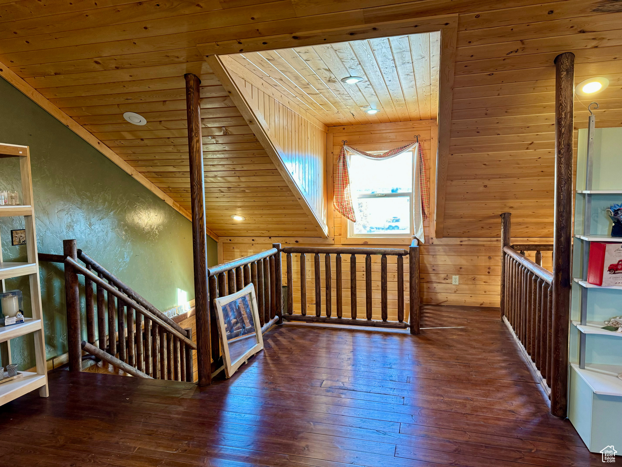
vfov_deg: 56.8
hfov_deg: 71.6
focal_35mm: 24
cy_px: 234
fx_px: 431
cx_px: 311
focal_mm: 6.76
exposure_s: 1/60
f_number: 1.78
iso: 160
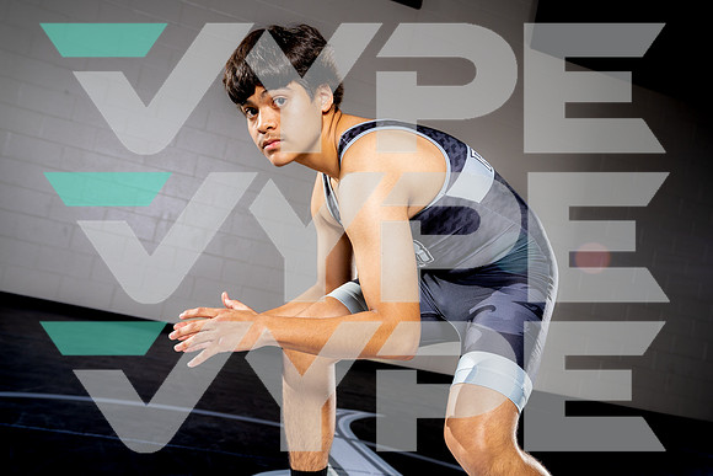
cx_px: 356
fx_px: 674
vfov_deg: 38.9
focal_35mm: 34
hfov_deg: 55.8
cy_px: 238
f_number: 5.6
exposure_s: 1/250
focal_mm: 34
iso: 320
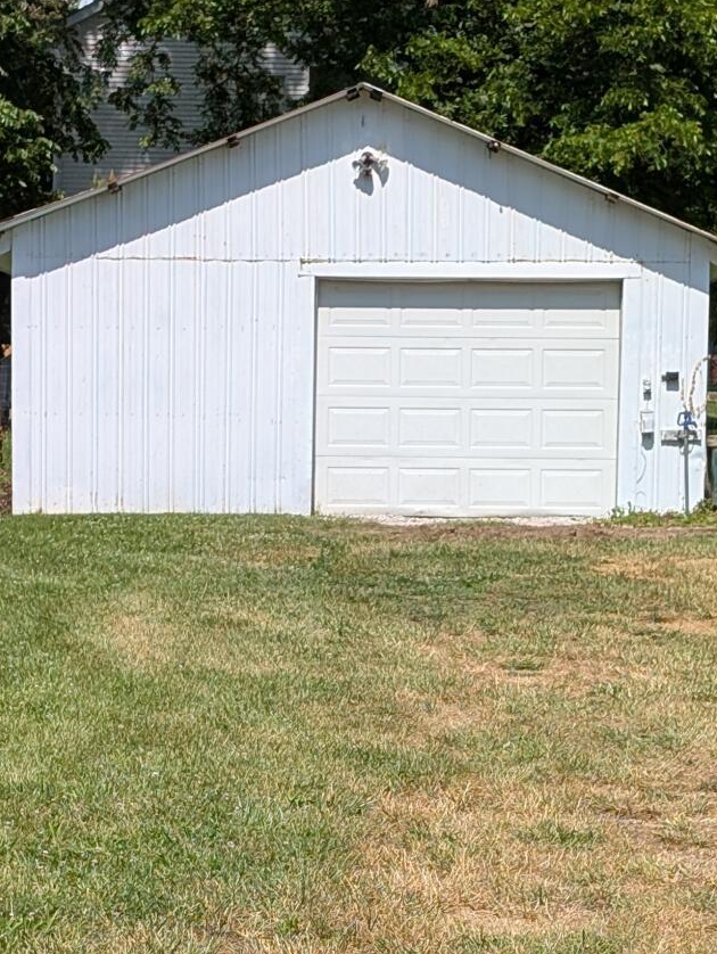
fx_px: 3226
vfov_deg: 16.7
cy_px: 688
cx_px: 356
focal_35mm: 117
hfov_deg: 12.7
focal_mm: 6.9
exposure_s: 1/1222
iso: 23
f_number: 1.68
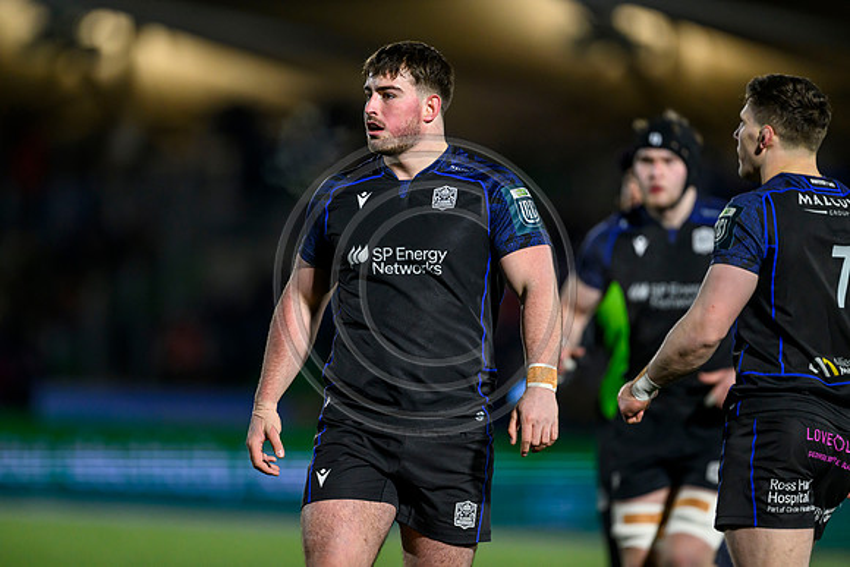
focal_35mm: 400
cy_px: 284
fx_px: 9446
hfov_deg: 5.2
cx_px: 425
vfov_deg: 3.4
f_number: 3.2
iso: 3200
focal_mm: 400
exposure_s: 1/1600
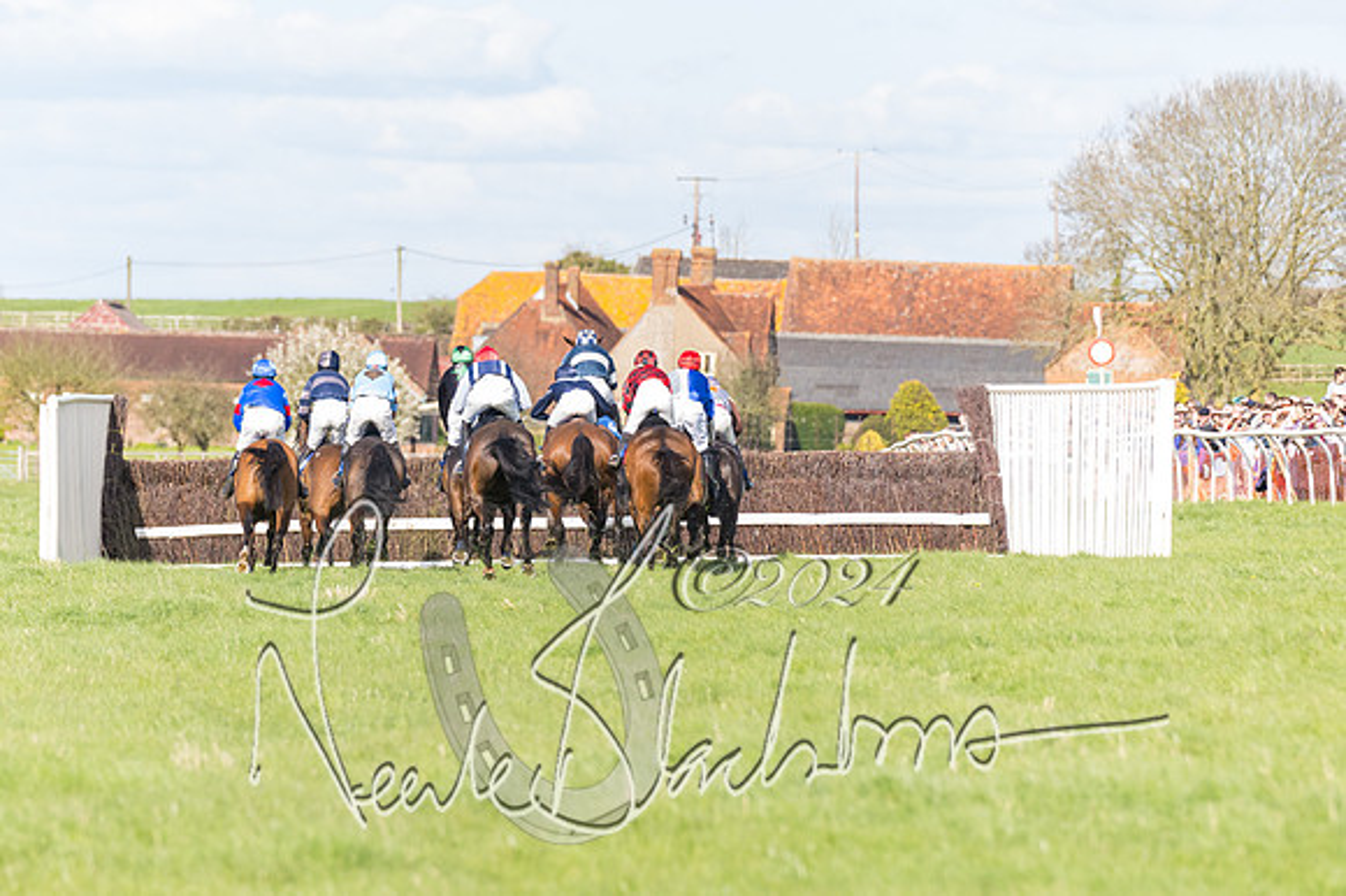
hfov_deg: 5.7
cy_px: 462
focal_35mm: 363
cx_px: 580
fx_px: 13560
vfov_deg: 3.8
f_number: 4
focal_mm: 200
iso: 400
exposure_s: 1/1600
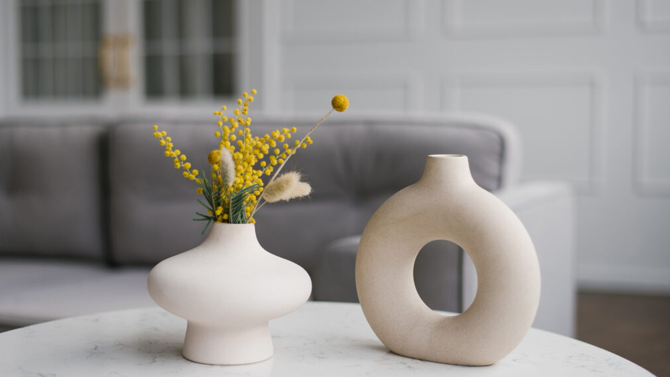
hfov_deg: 39.2
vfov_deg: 22.6
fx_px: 942
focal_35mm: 53
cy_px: 196
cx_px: 334
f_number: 2.2
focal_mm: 50
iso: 200
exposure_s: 1/125
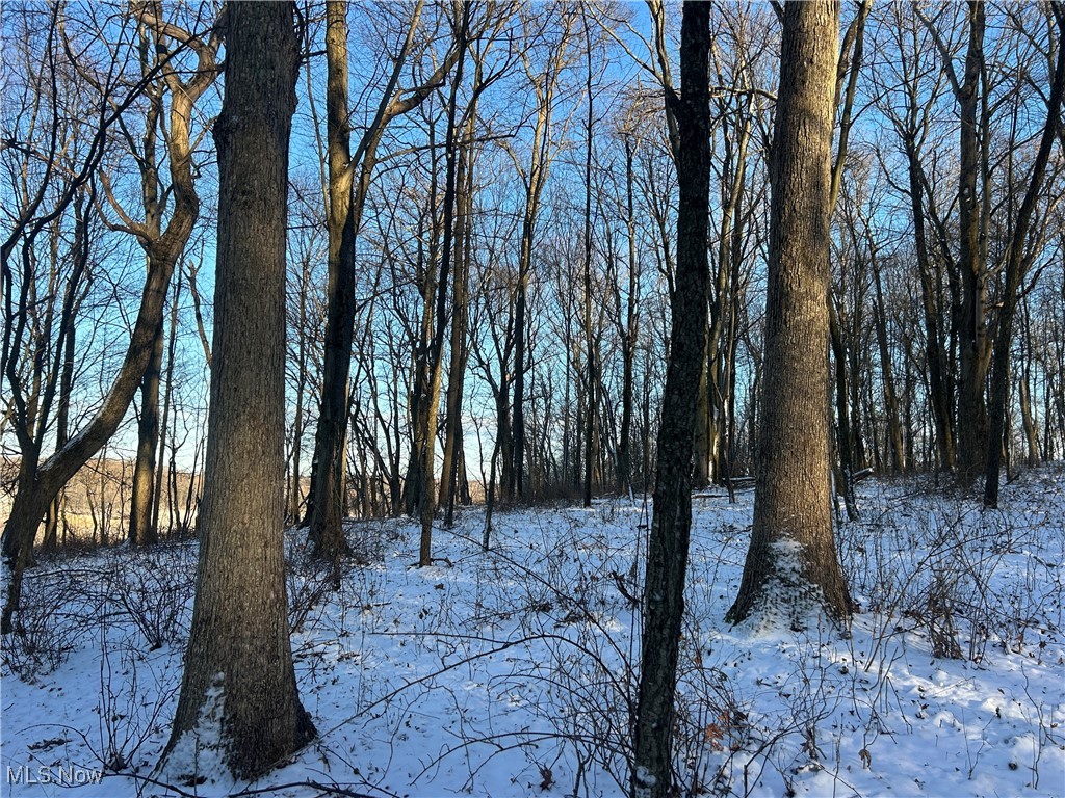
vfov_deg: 53.1
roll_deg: -2.7
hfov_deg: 67.3
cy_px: 399
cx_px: 532
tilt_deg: +7.4
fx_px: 800
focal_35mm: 26
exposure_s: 1/763
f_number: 1.5
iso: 50
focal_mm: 5.7
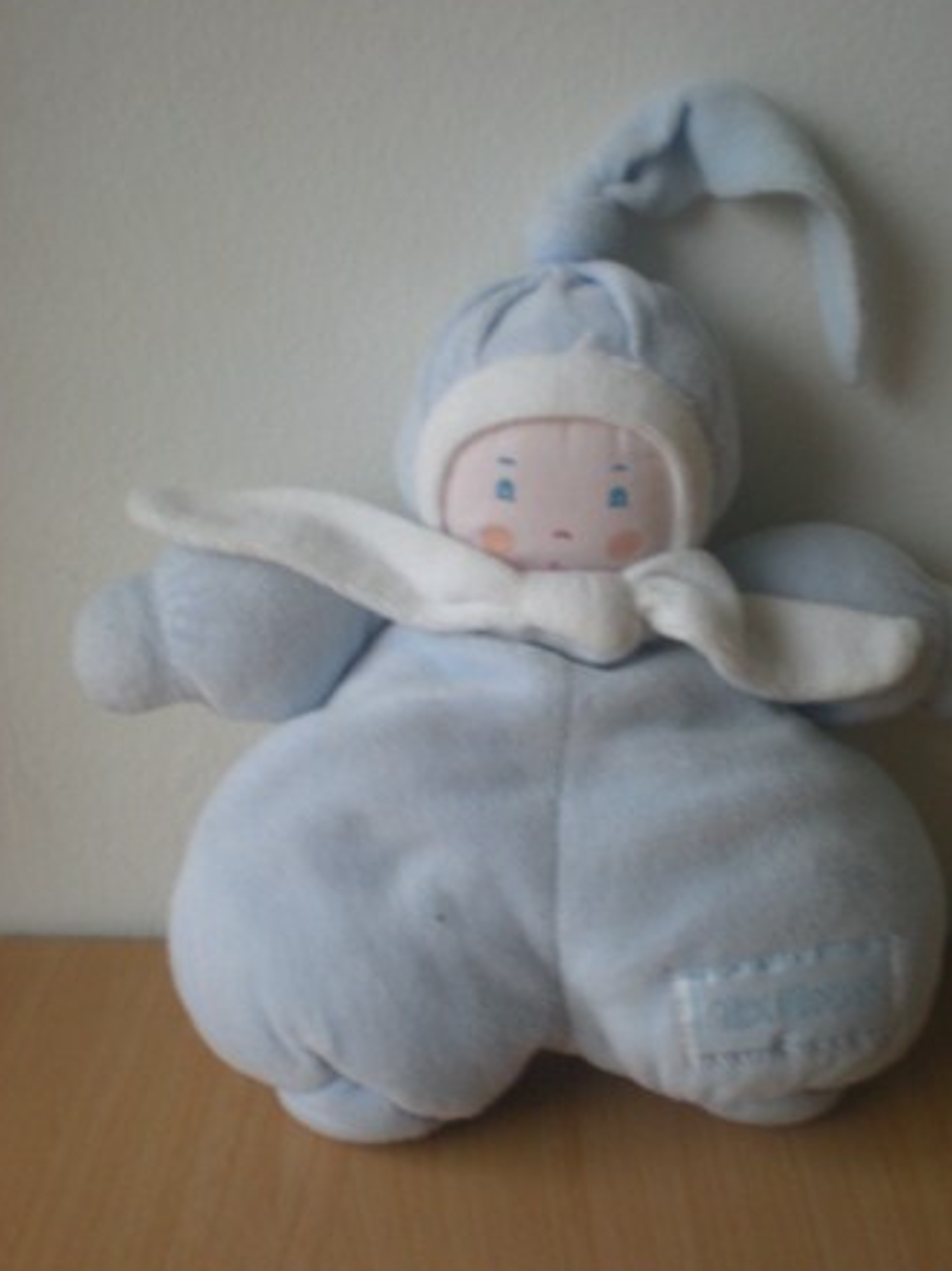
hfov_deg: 32.1
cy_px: 622
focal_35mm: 45
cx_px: 550
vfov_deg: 42.1
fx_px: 1651
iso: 200
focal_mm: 6.3
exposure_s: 1/10.4
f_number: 3.1
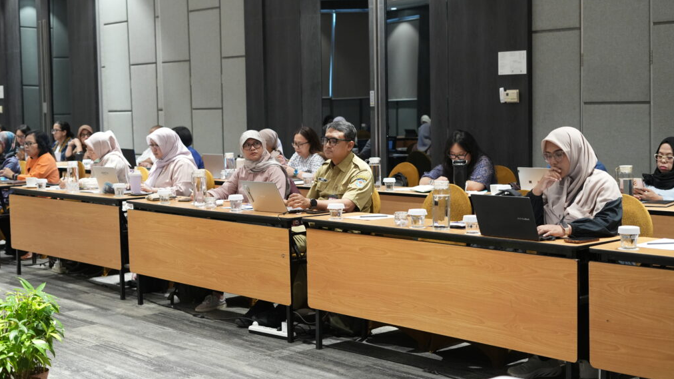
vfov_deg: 22.6
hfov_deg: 39.2
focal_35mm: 53
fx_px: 947
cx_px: 338
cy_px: 168
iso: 3200
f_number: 3.5
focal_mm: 50
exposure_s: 1/125
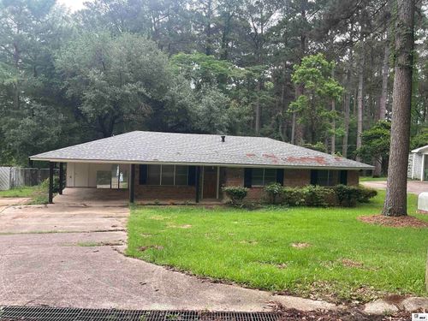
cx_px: 214
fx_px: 359
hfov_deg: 61.7
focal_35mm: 29
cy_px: 160
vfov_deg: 48.2
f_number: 1.8
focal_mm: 3
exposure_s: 1/120
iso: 20
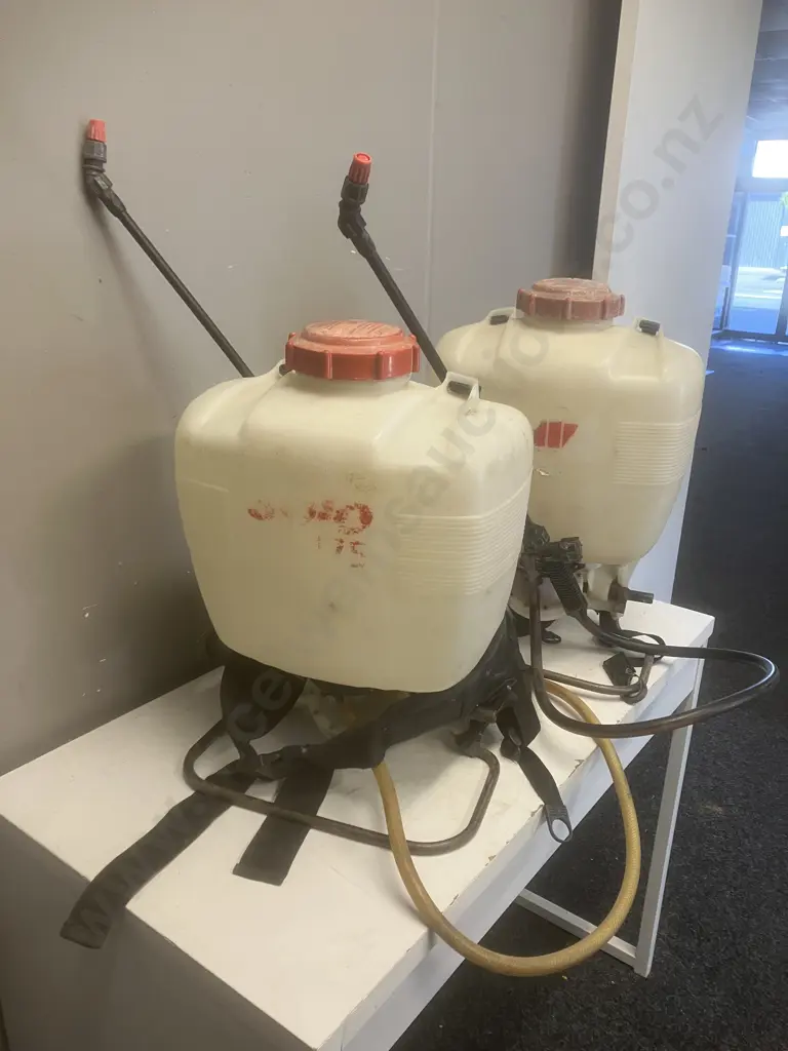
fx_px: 850
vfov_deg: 63.4
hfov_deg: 49.7
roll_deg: -2.0
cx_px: 394
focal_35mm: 28
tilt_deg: -19.2
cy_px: 526
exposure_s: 1/50
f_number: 1.8
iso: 64
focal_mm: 3.99
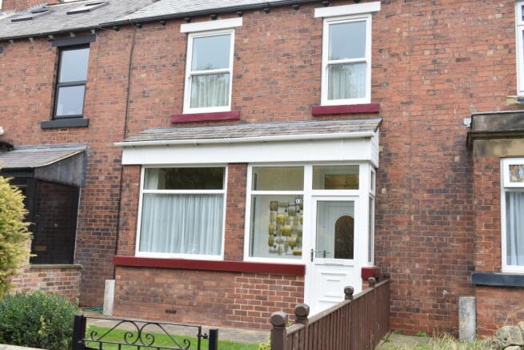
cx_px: 262
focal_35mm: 36
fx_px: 524
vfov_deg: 36.9
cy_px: 175
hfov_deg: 53.1
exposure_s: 1/125
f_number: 11
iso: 800
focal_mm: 24
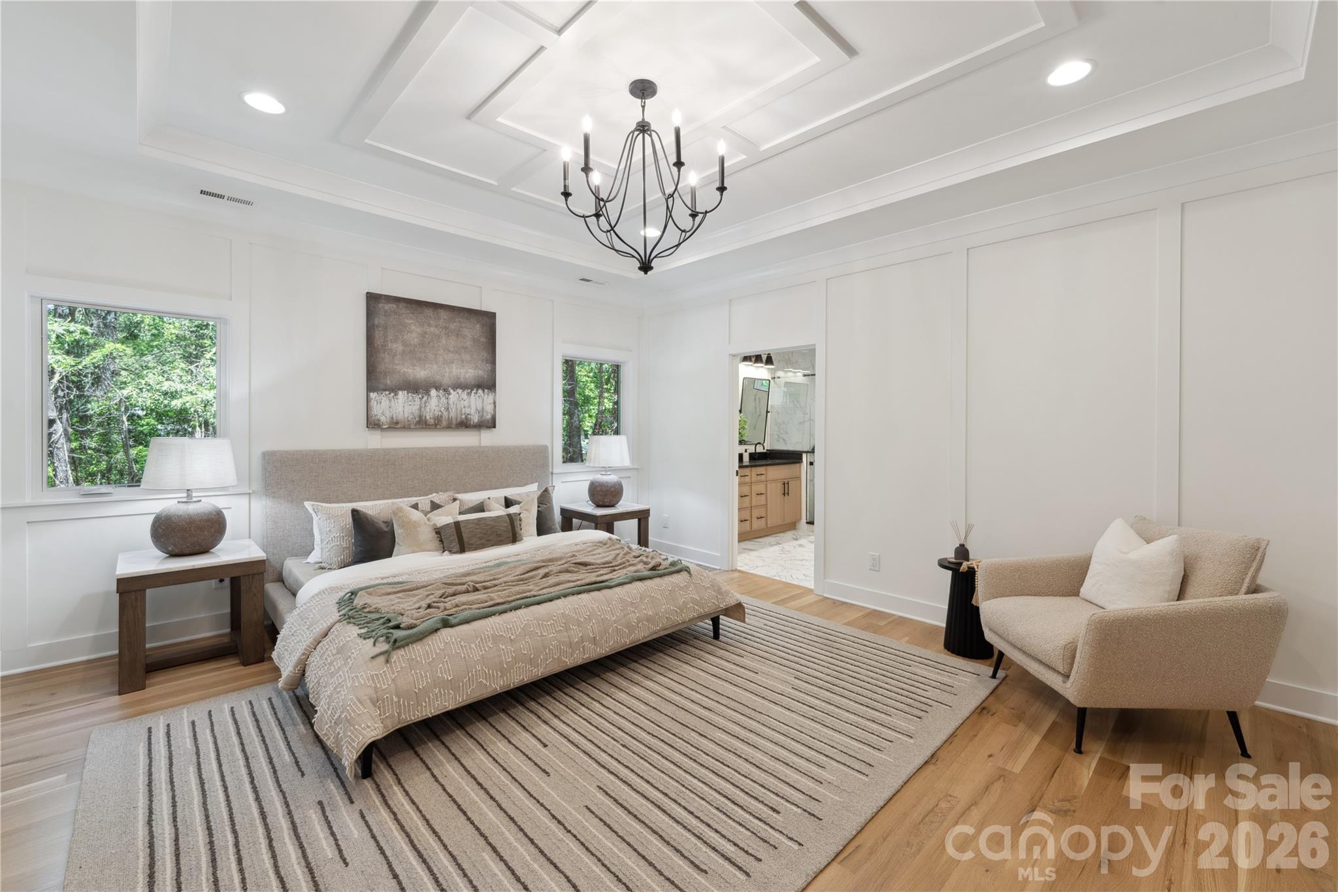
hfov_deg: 104.3
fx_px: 520
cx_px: 669
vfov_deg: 81.2
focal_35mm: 14
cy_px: 446
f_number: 8
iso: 100
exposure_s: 1/5
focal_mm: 14
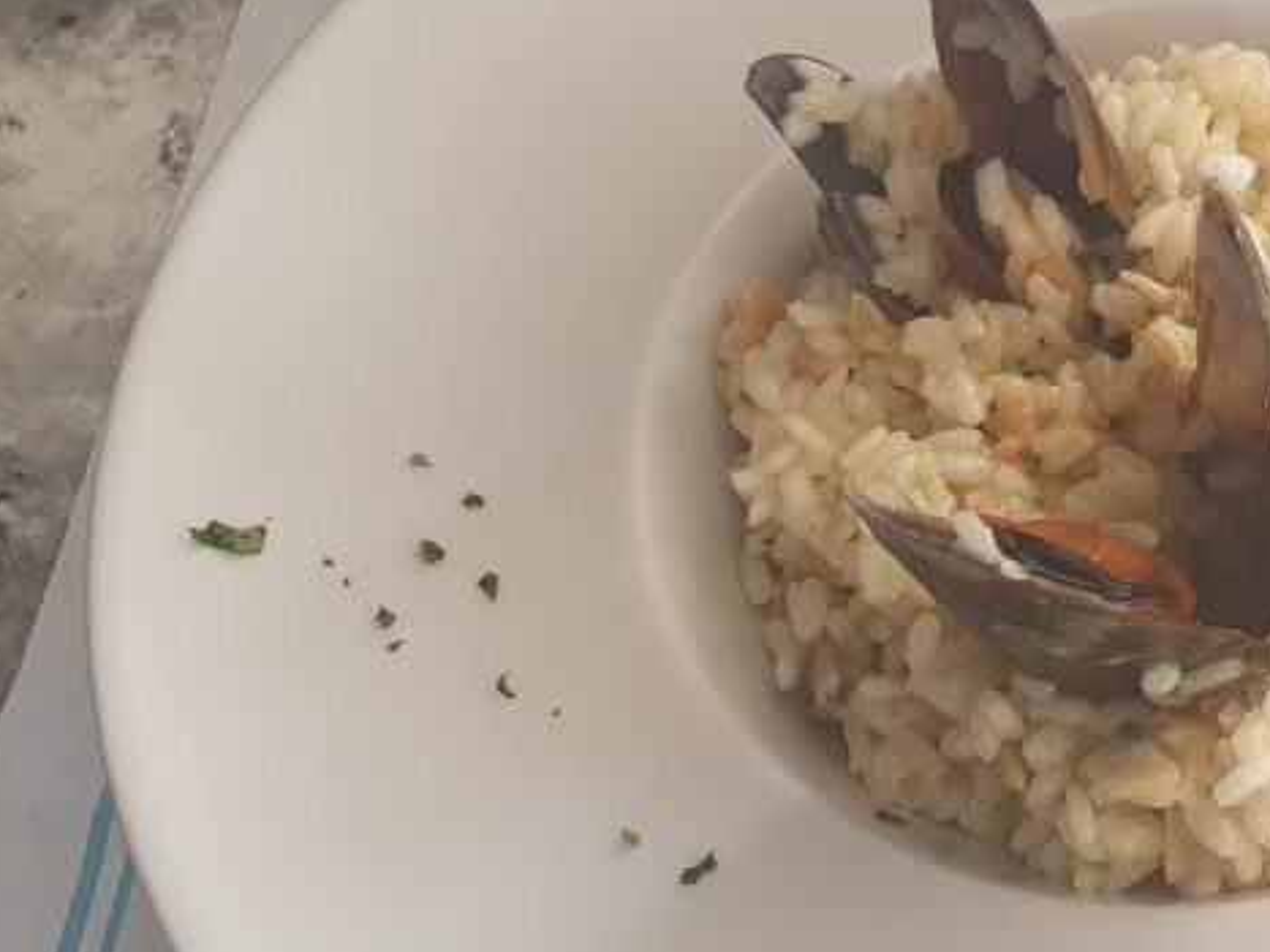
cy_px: 495
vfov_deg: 25.6
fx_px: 2091
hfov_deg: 31.2
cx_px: 1284
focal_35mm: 57
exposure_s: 1/100
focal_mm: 4.32
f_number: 2.4
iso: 160
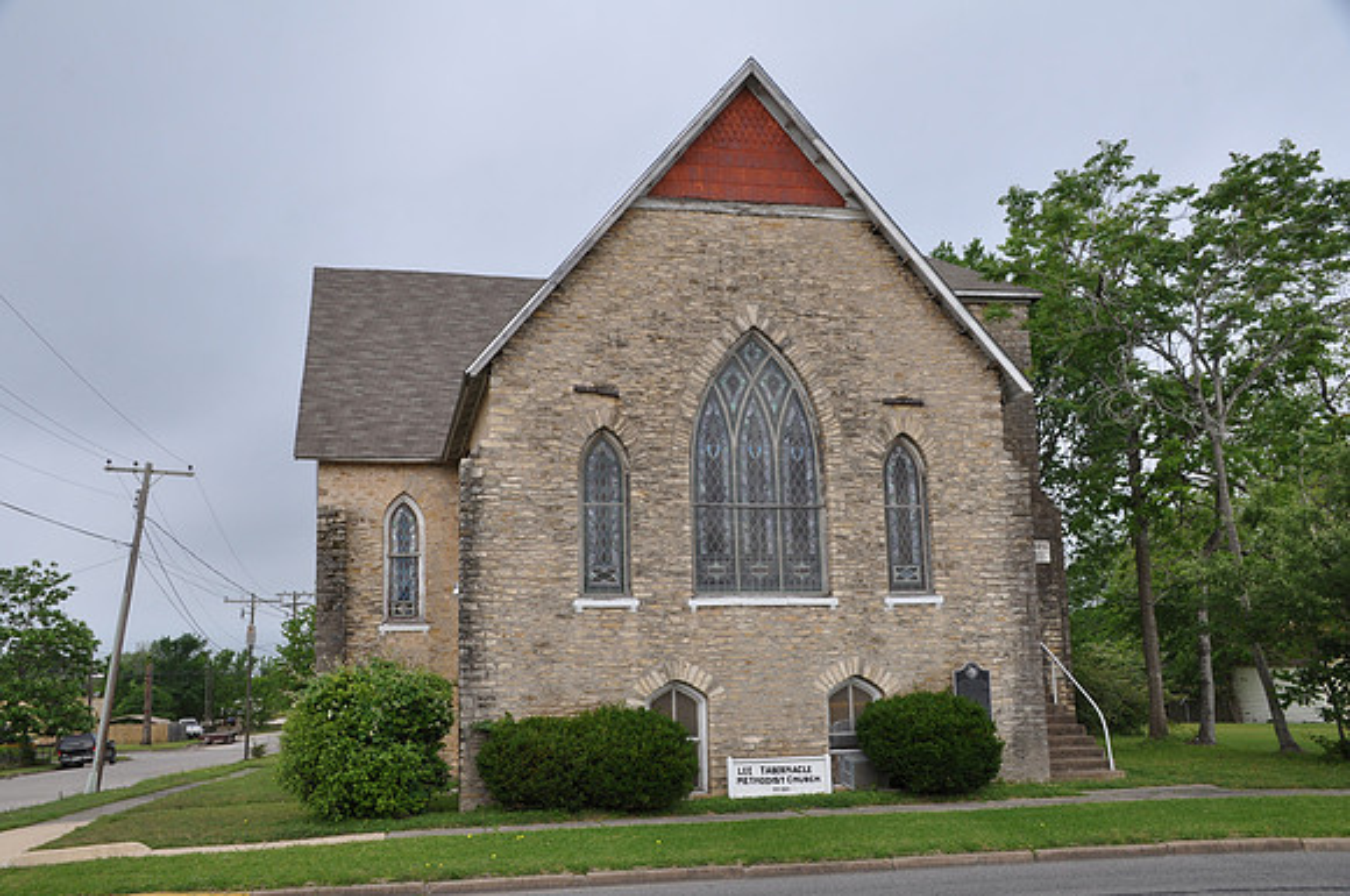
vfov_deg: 36.8
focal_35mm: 36
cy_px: 448
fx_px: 1348
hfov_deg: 53.2
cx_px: 675
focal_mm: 24
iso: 200
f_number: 10
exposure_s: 1/100
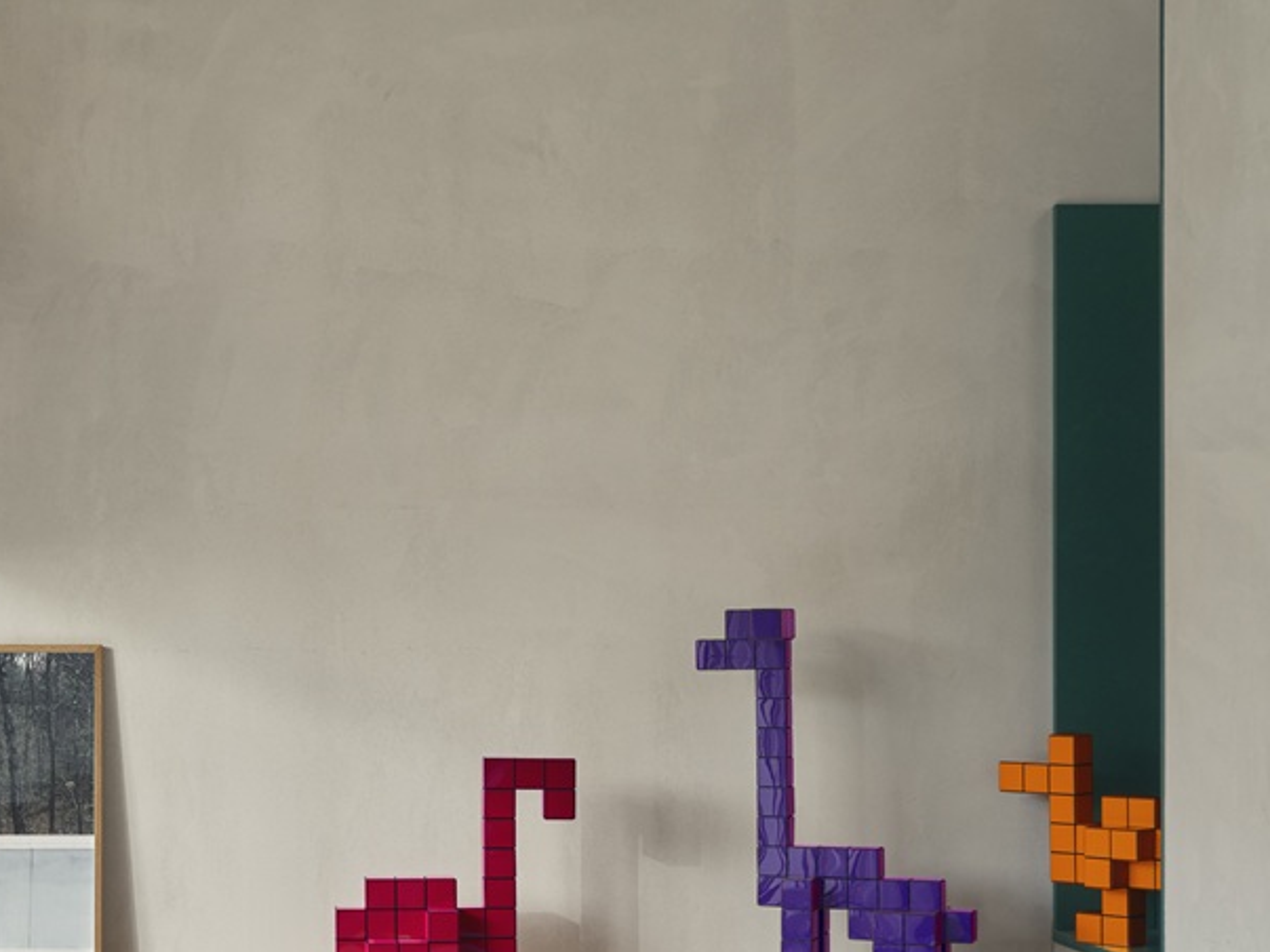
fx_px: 2678
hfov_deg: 25.9
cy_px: 632
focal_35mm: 73
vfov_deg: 20.1
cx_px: 163
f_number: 6.4
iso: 800
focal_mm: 41.1
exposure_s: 1/1.3
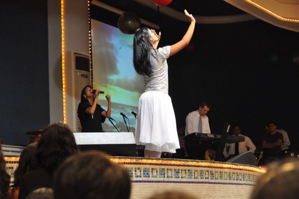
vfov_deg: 13.0
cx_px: 150
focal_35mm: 105
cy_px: 100
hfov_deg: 19.5
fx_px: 871
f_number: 5
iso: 2200
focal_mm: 70
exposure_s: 1/30
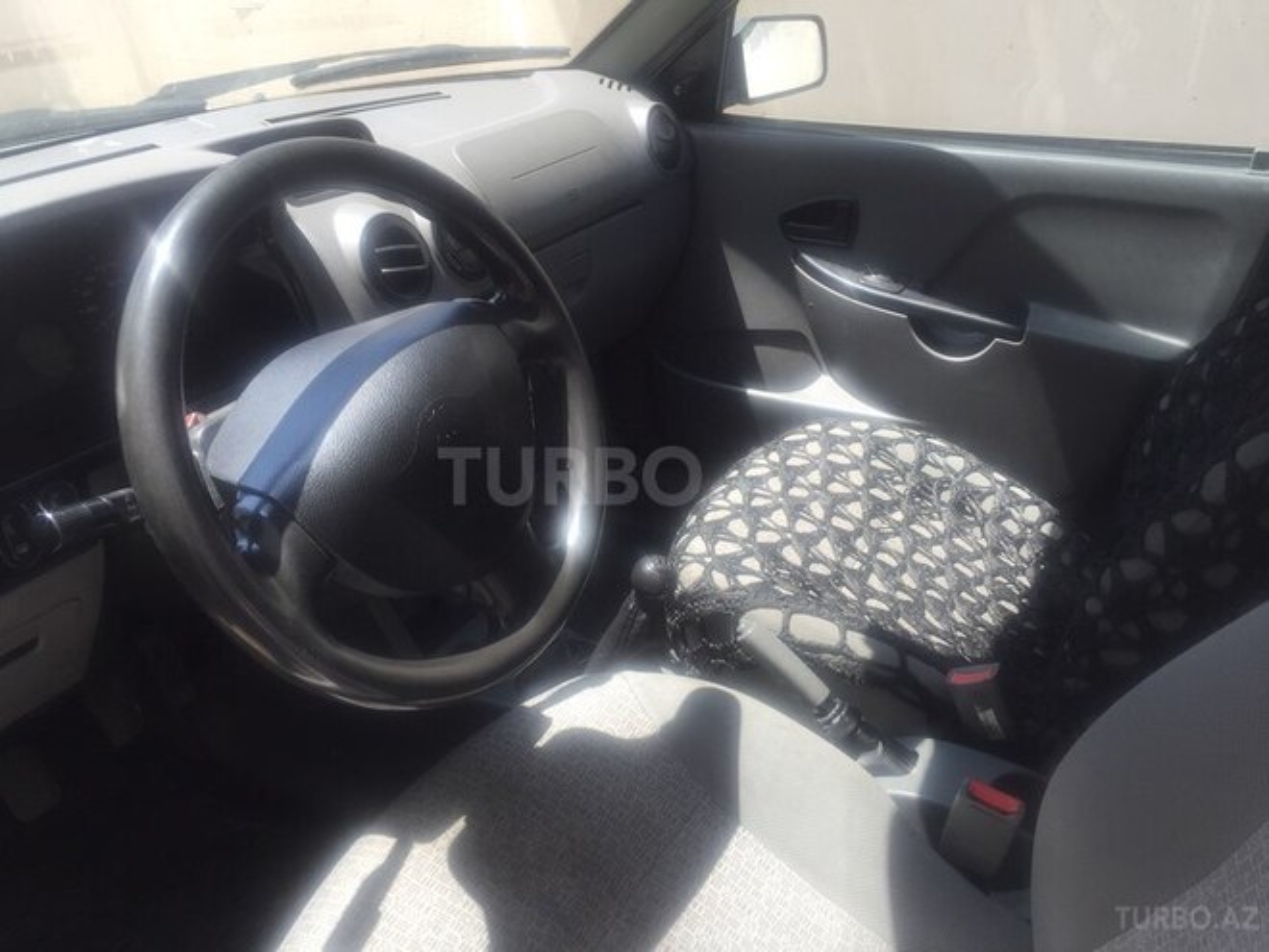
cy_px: 476
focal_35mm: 29
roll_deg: -3.7
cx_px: 634
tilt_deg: -26.8
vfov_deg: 48.2
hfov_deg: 61.7
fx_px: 1063
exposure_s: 1/395
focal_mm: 4.15
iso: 32
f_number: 2.2
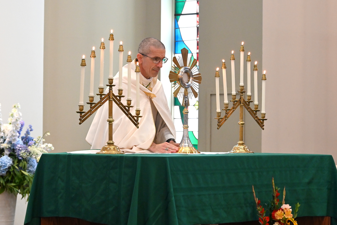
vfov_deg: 15.0
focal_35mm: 91
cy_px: 112
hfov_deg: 22.4
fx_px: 852
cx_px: 168
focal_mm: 91
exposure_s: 1/160
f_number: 6.3
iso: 4500
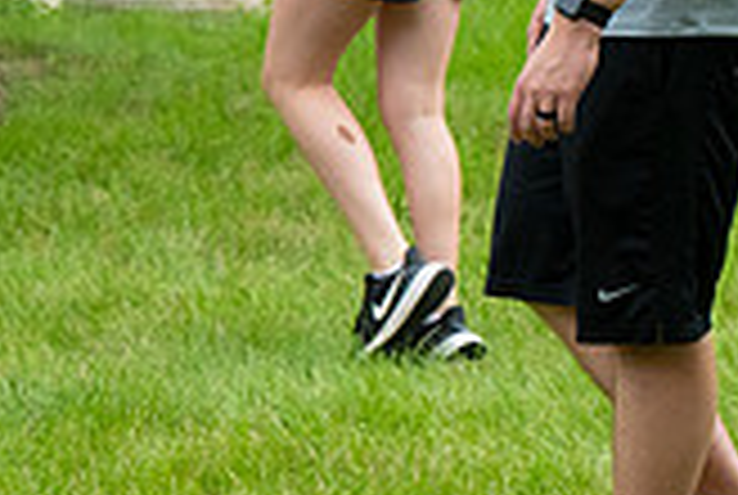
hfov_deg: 5.6
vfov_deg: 3.8
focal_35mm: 360
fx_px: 7393
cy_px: 133
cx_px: -436
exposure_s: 1/1000
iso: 1250
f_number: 5.6
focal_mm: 102
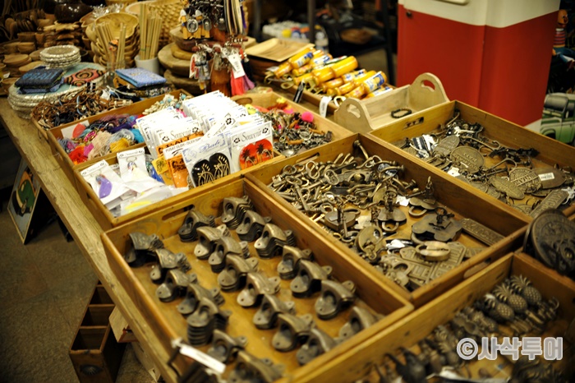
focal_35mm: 35
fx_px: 559
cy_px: 192
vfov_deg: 37.8
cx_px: 288
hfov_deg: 54.5
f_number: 2
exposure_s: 1/15
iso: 250
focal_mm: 35
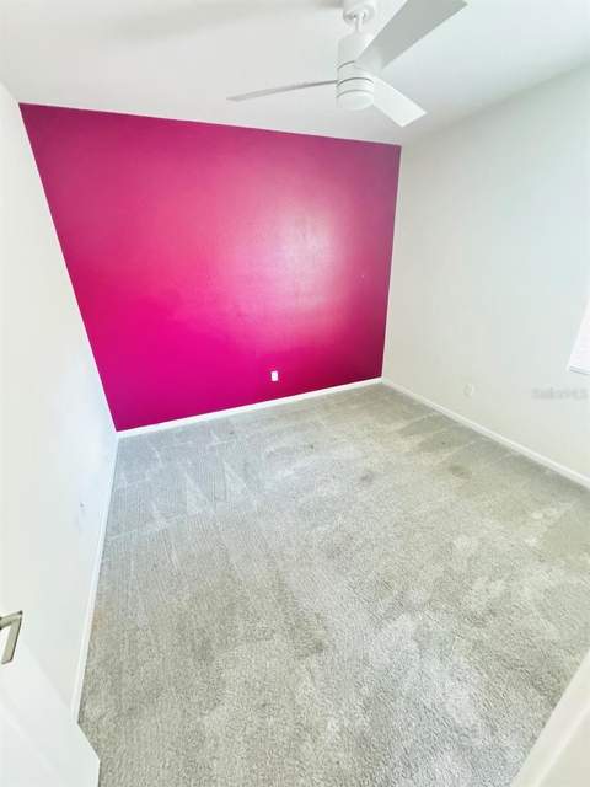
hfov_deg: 85.7
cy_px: 394
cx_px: 295
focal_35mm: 14
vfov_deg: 102.1
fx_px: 318
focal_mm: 2.22
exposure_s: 1/30
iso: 2000
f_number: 2.2
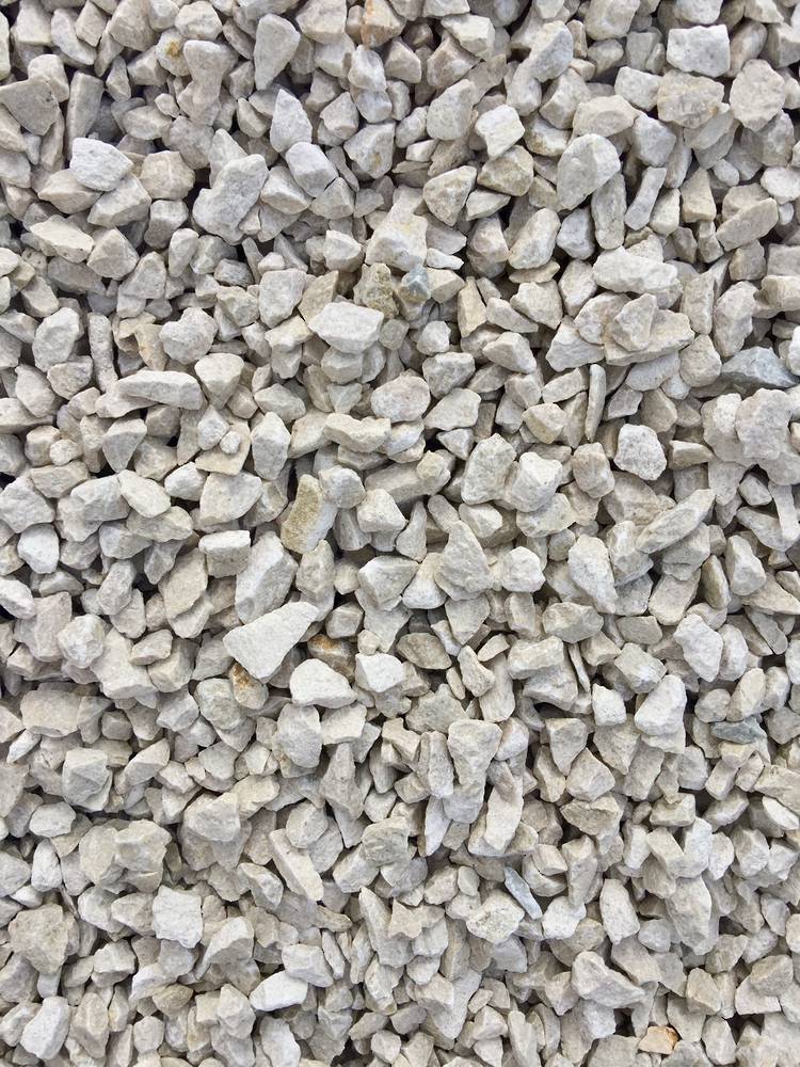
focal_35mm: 29
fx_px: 894
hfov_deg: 48.2
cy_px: 534
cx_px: 400
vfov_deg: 61.7
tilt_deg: -64.3
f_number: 2.2
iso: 32
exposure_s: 1/2198
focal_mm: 4.15
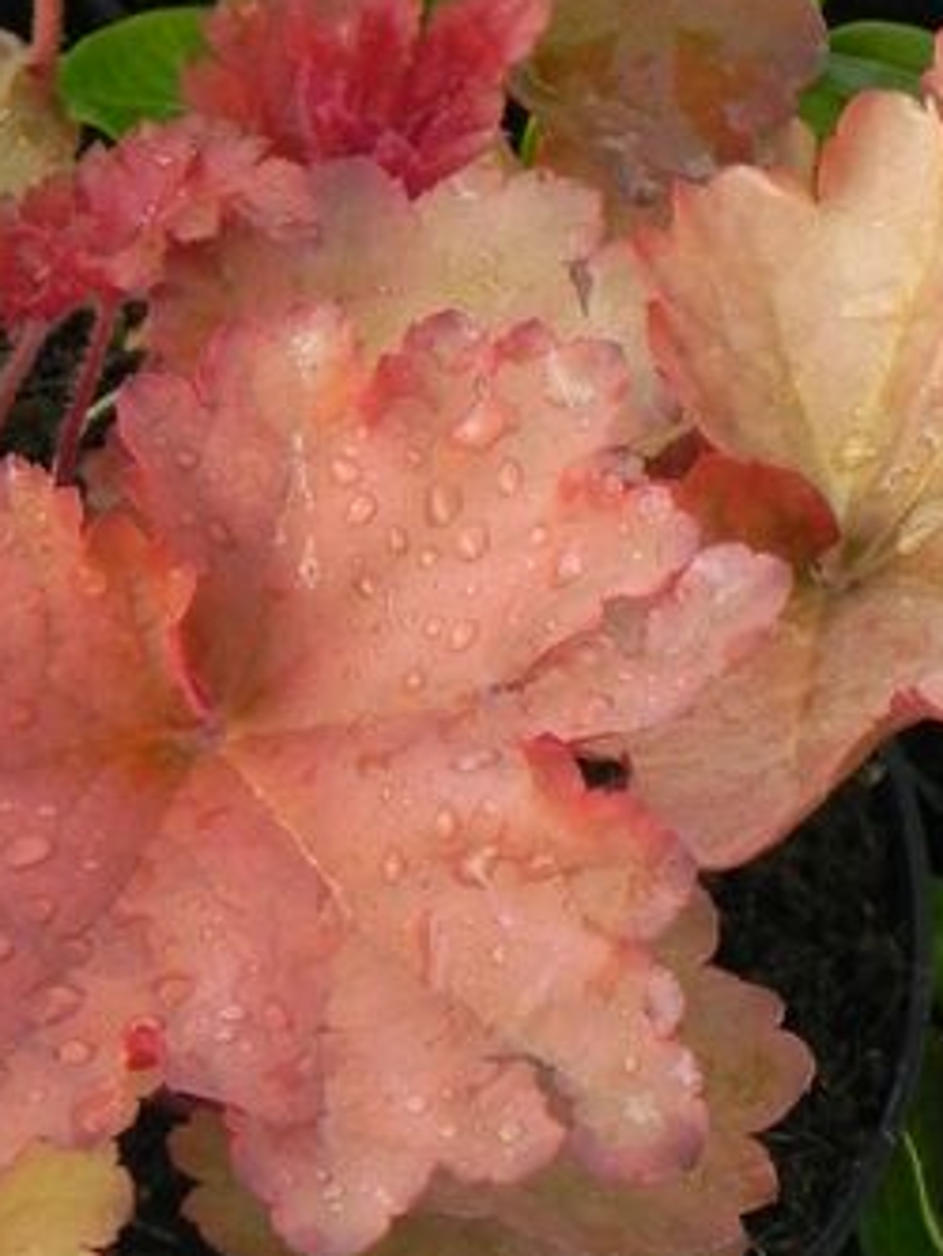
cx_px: 181
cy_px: 45
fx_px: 14120
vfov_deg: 5.1
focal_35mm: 389
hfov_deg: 3.8
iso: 160
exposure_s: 1/250
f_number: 5
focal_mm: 28.8
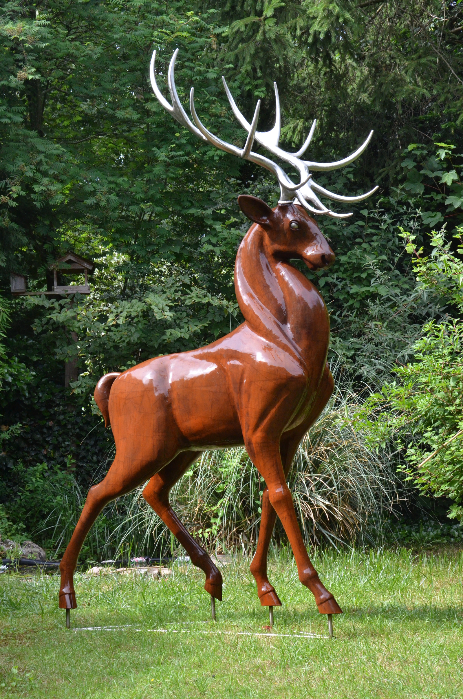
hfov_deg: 18.1
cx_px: 232
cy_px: 350
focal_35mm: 75
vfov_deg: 27.0
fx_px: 1453
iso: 1600
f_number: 11
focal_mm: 50
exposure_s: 1/500
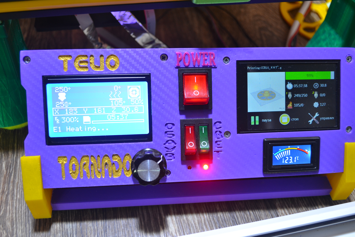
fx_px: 355
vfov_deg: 36.9
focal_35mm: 36
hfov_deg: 53.1
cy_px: 118
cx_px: 178
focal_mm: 24
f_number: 4
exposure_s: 1/20
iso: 400
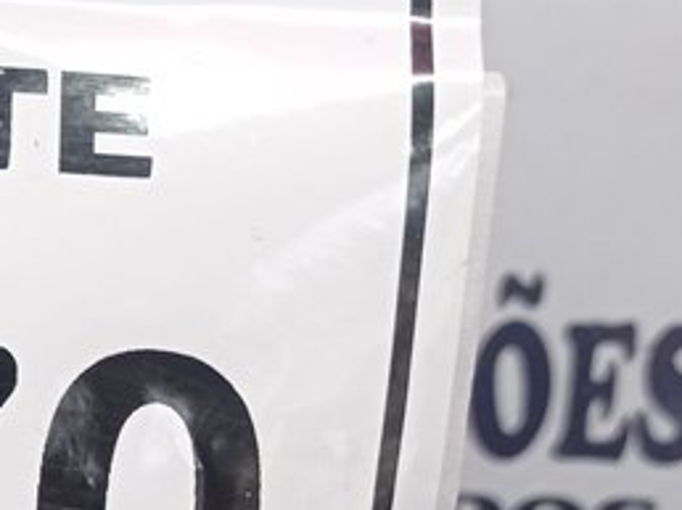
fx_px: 2185
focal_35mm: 111
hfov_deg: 16.6
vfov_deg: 12.7
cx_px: -256
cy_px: 743
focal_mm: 4.7
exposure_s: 1/60
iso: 217
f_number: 1.79
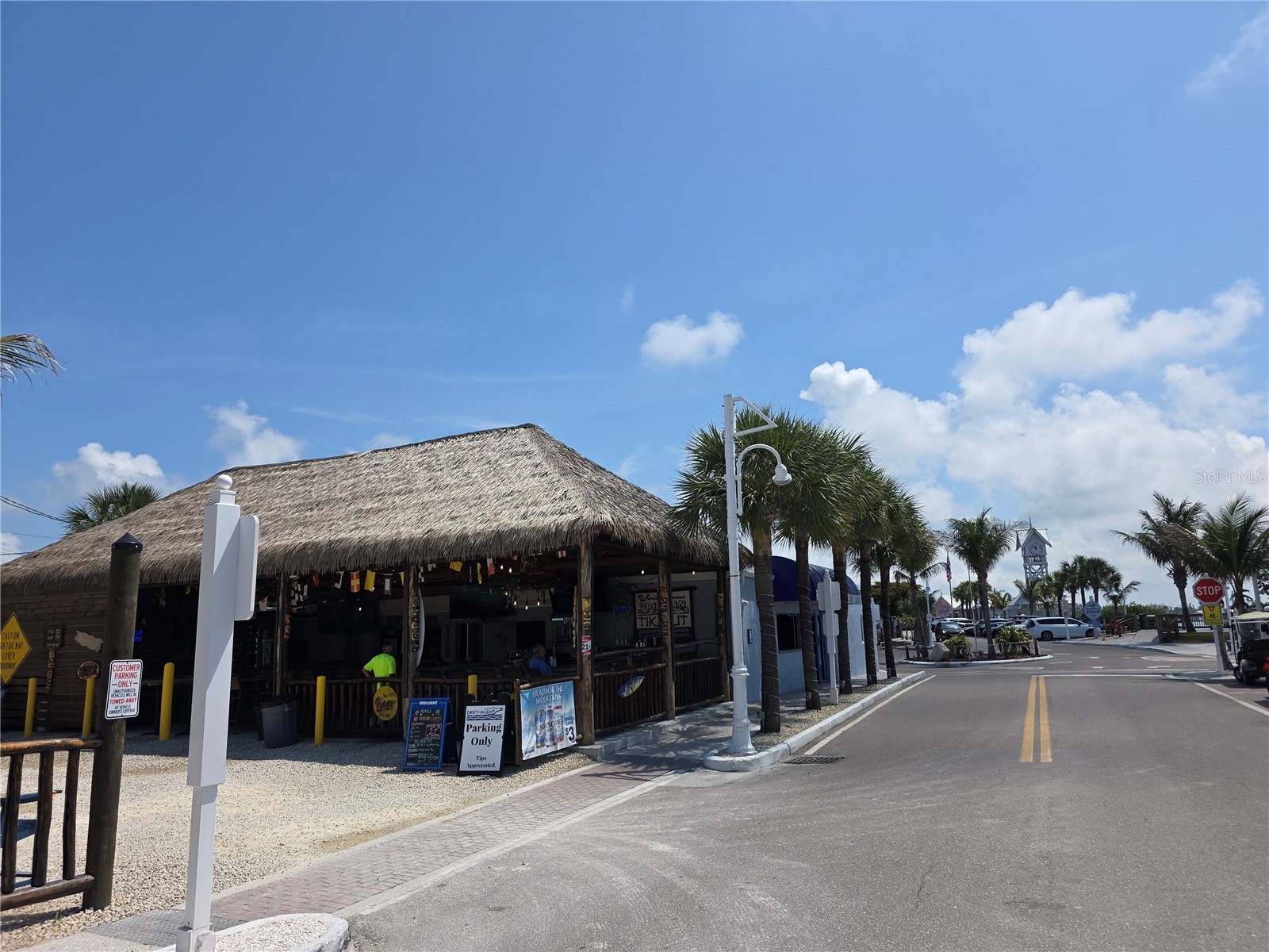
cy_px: 476
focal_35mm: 23
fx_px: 843
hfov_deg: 73.9
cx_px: 634
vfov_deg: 58.9
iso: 12
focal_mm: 6.3
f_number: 1.7
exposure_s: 1/1343
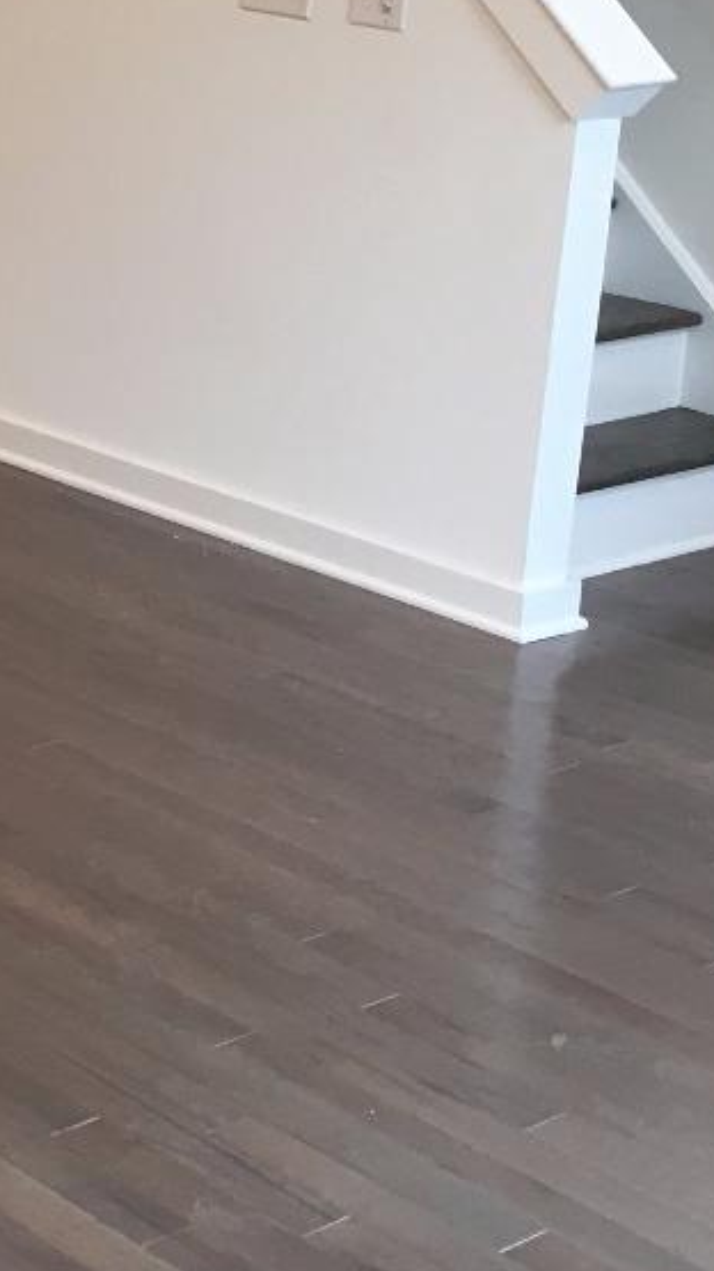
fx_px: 2761
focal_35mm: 82
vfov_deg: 25.4
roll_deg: -1.7
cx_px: -426
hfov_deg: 13.7
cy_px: 218
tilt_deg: -9.8
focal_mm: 4.15
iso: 64
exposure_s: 1/30
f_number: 2.2
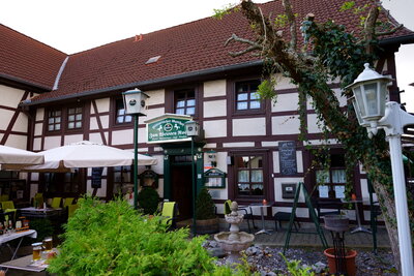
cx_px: 207
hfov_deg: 73.7
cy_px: 138
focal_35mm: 24
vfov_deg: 53.2
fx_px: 276
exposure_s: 1/60
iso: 100
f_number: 7.1
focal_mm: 24
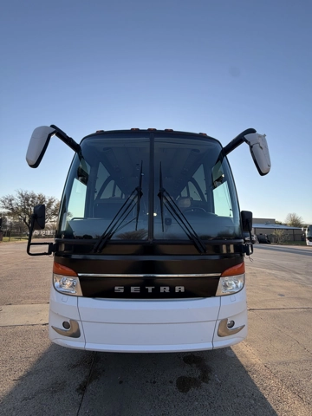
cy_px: 208
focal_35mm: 14
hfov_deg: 85.7
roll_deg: -1.4
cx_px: 156
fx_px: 168
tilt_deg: +8.6
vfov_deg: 102.1
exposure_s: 1/701
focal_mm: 2.22
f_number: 2.2
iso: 40
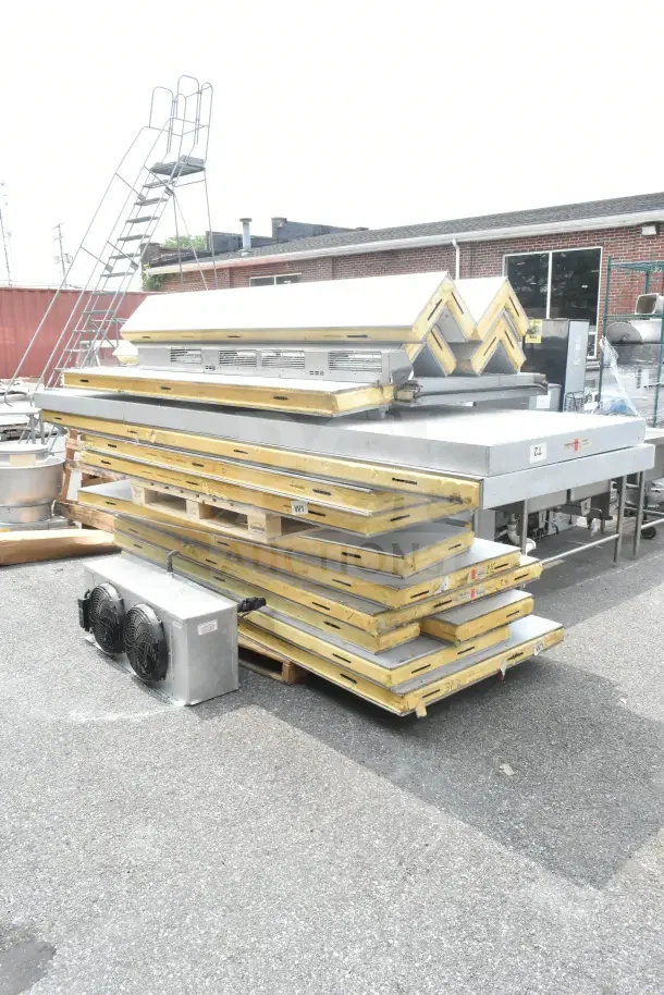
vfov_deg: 67.4
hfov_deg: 48.0
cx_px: 332
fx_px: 746
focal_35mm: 27
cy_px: 498
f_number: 11
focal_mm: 18
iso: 1600
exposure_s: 1/500
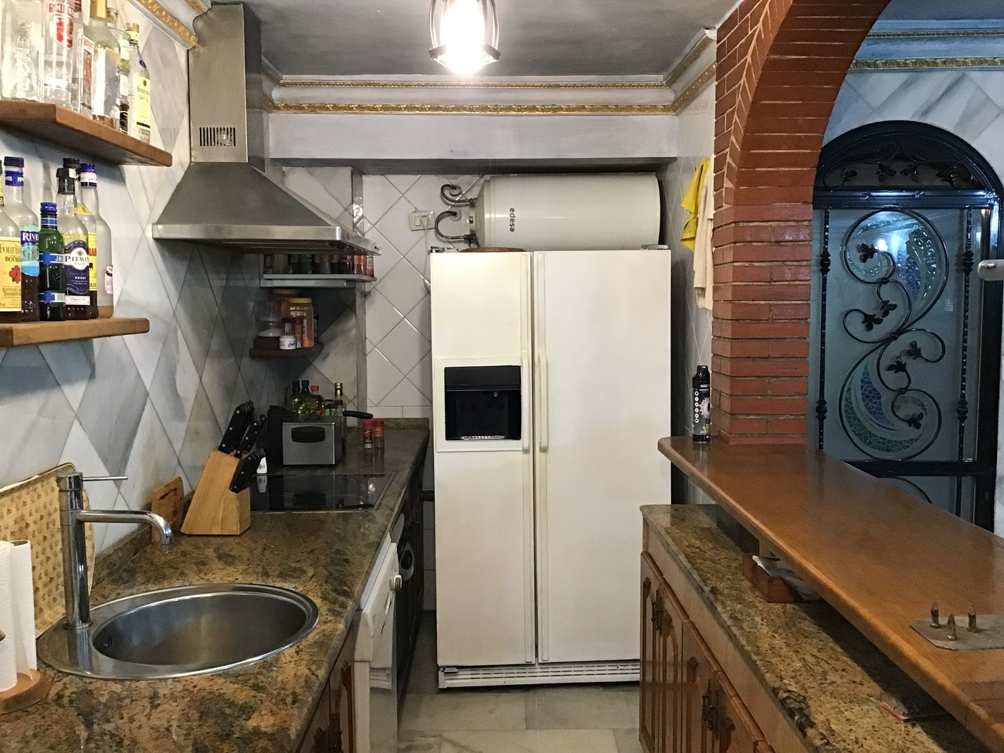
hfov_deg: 58.4
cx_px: 502
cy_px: 376
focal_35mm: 31
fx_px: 899
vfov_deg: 45.4
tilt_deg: -5.5
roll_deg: +0.7
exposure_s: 1/33
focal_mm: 3.3
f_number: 2.4
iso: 250
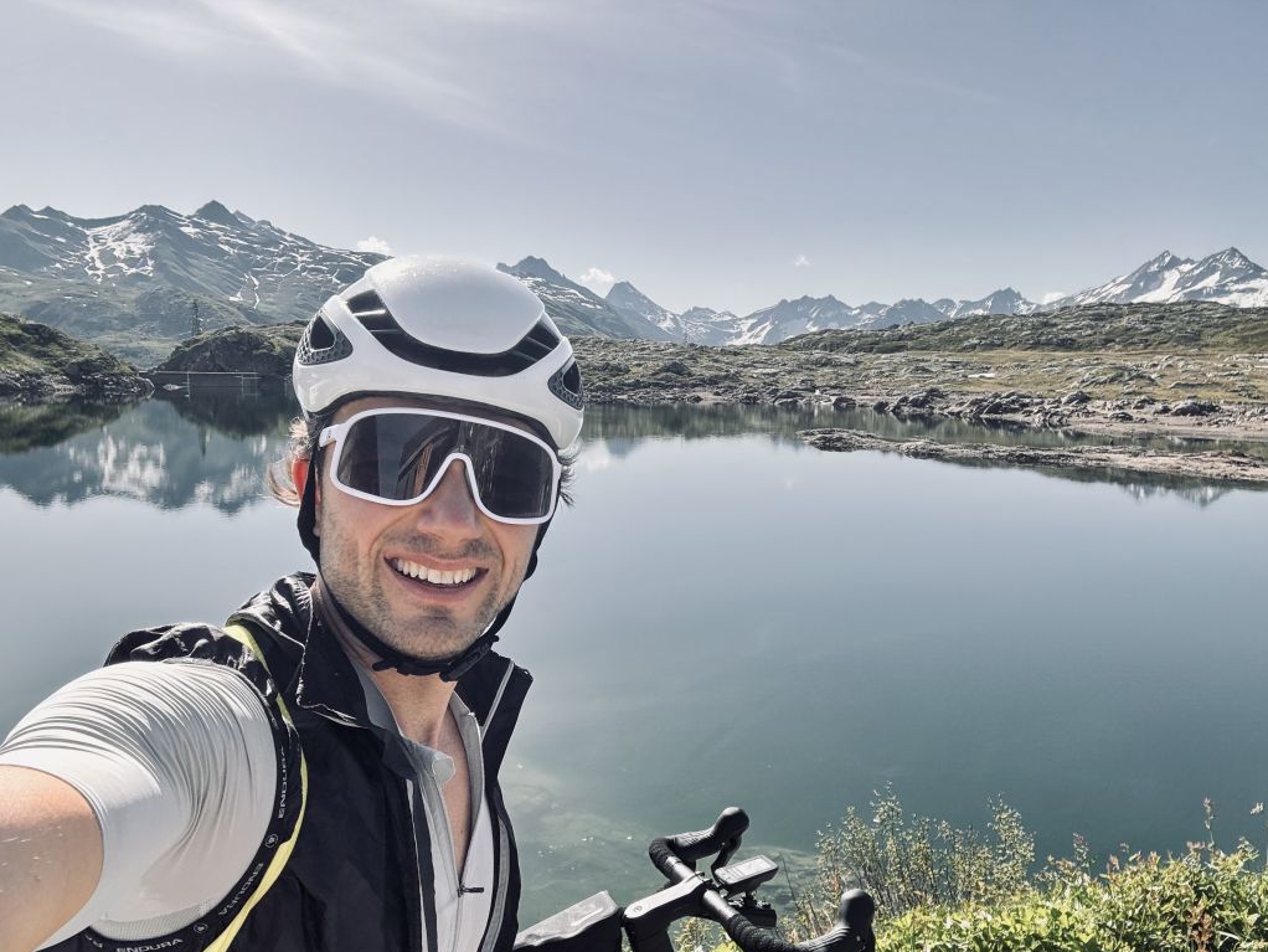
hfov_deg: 65.3
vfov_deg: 51.1
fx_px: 989
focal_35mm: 27
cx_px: 605
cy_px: 555
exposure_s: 1/900
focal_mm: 2.69
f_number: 1.9
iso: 25
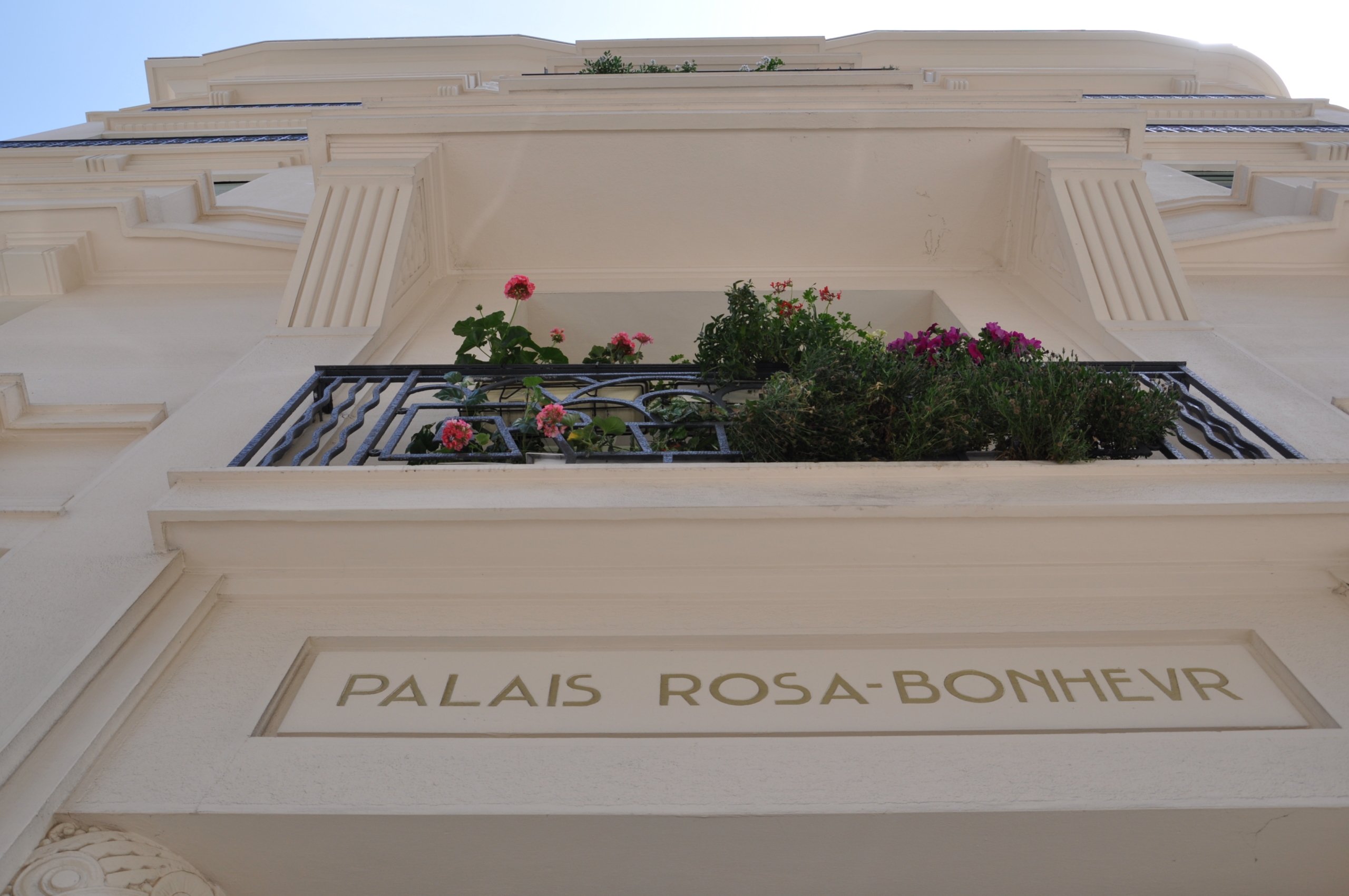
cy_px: 448
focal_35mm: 32
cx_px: 674
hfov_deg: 59.6
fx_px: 1179
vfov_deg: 41.6
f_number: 8
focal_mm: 21
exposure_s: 1/250
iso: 200
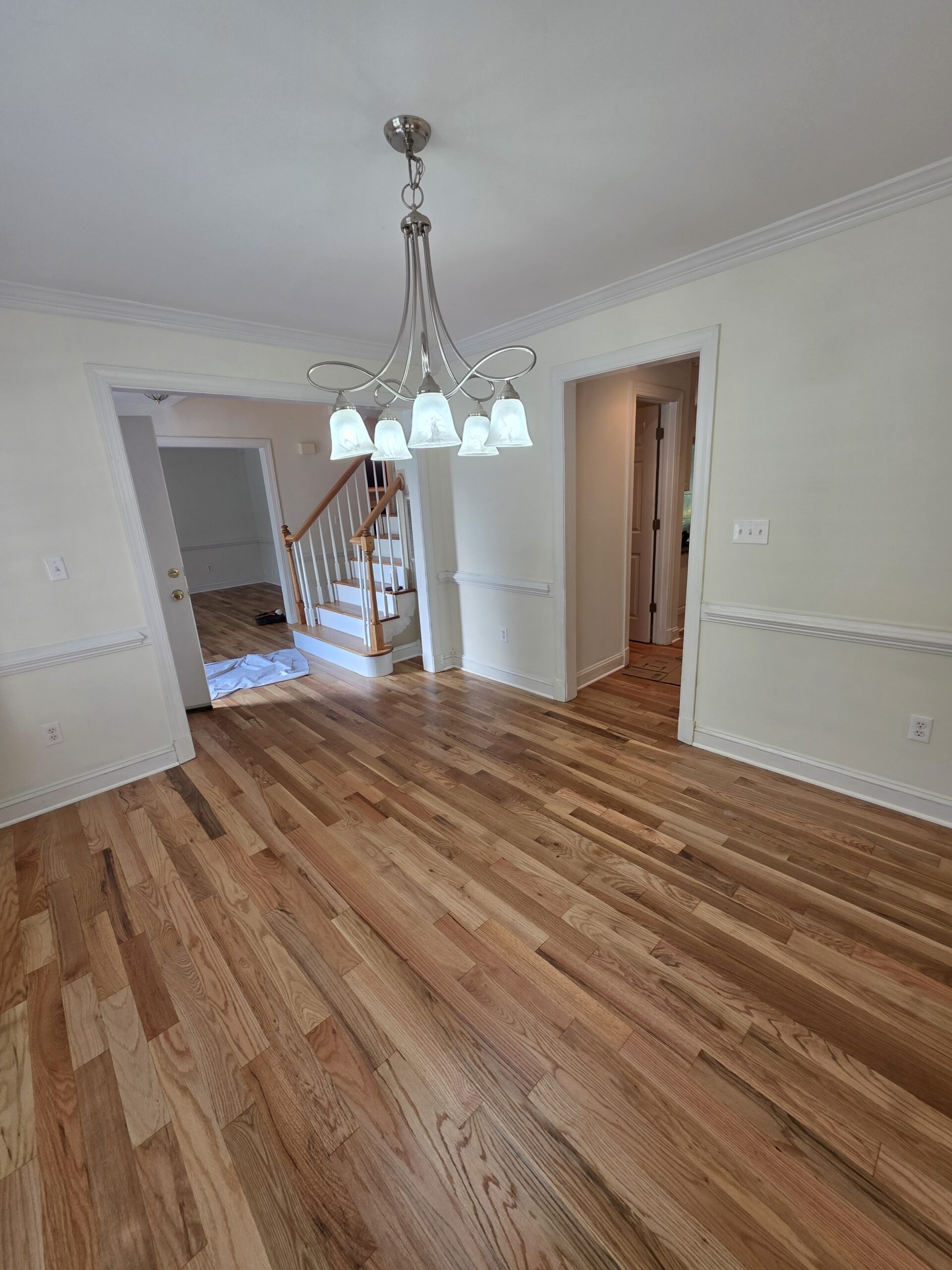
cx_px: 476
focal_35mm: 13
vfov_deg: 106.2
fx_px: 477
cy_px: 635
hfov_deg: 89.9
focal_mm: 2.2
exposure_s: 1/120
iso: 100
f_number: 1.9
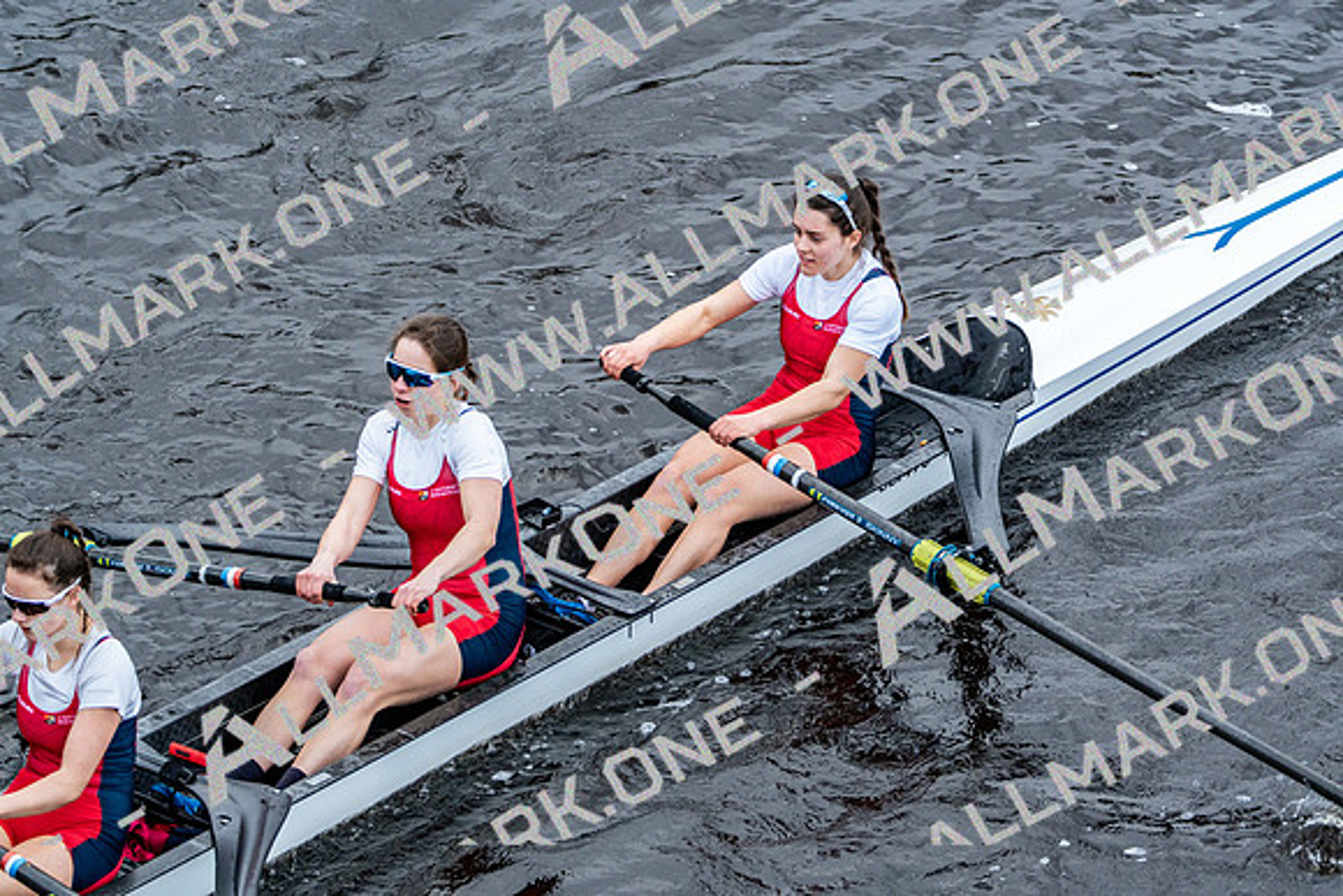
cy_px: 448
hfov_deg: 6.6
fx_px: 11642
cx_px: 672
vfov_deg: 4.4
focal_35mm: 312
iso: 2000
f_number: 6.3
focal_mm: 312
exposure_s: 1/1250
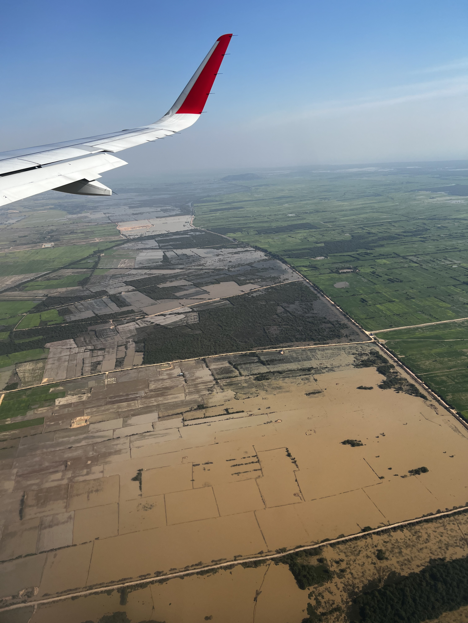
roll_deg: +4.5
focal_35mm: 26
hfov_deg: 53.1
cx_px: 234
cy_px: 312
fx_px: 469
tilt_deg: -20.5
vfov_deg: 67.3
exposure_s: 1/3460
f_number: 1.5
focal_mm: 5.7
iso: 50
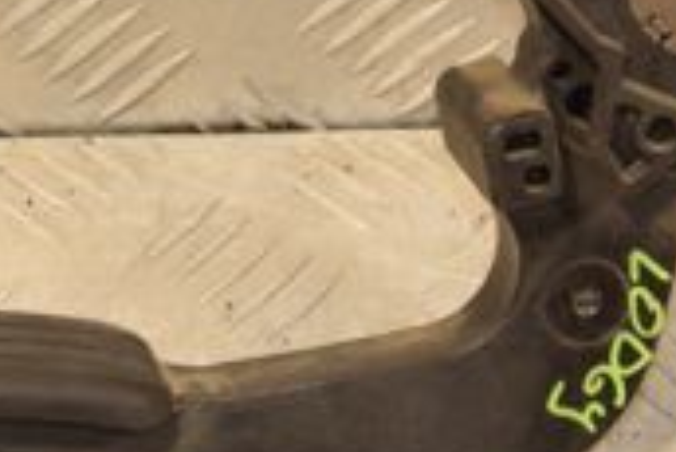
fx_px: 4191
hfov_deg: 9.2
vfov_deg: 6.1
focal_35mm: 223
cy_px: -39
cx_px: 295
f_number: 6.3
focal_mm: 40
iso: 800
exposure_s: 1/200
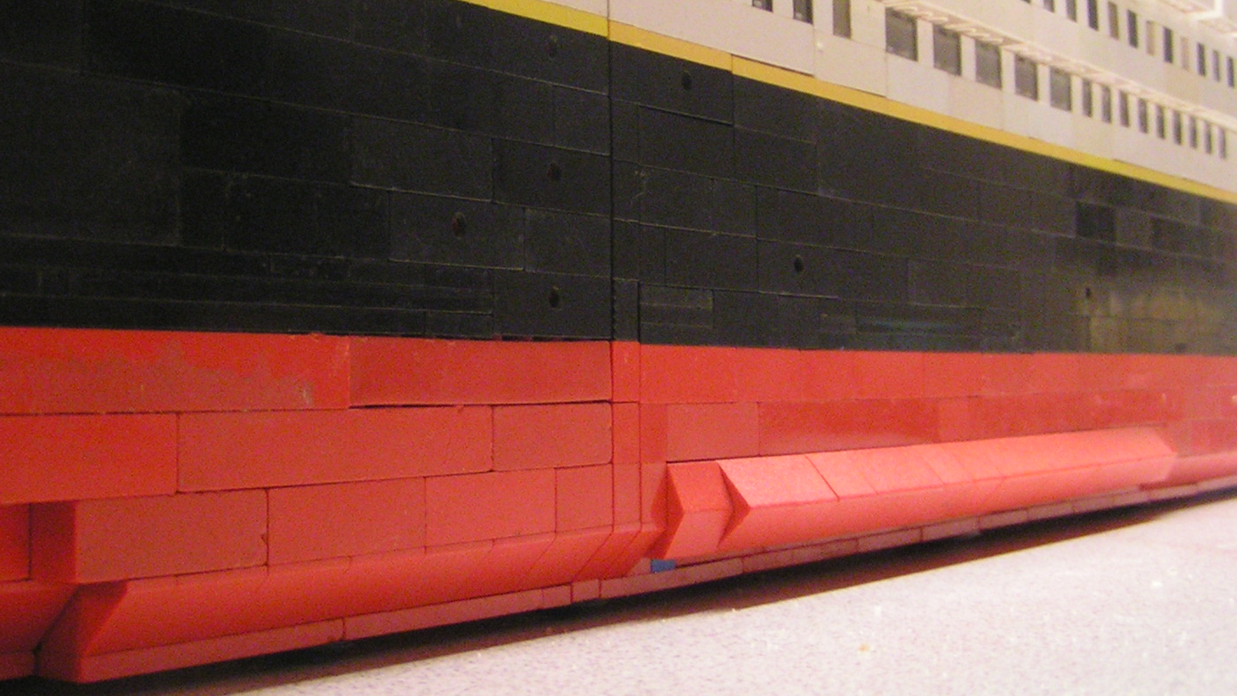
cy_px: 165
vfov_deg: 19.9
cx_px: 500
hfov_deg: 34.8
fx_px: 1968
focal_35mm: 60
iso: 200
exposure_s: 1/30
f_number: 2.8
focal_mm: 5.8
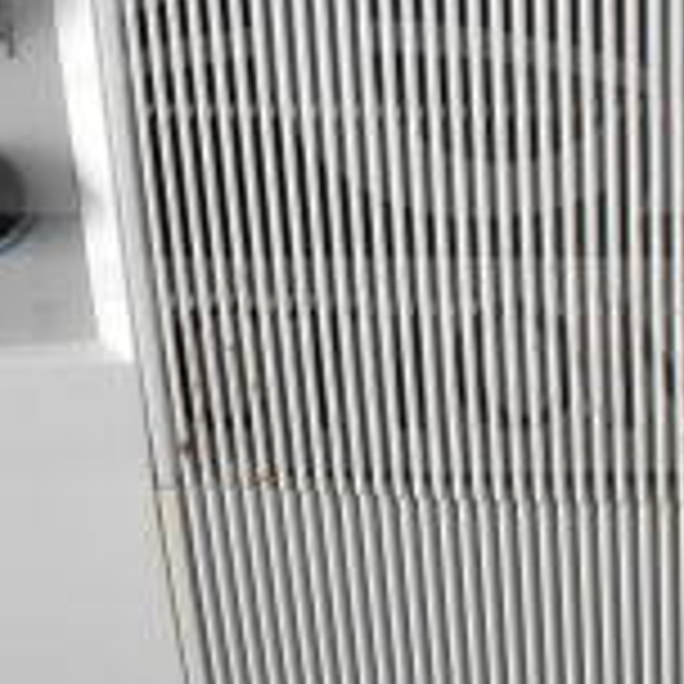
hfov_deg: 18.9
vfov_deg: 18.7
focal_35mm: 92
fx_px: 2057
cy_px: 115
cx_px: 360
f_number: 4.5
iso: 1600
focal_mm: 18
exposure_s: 1/80
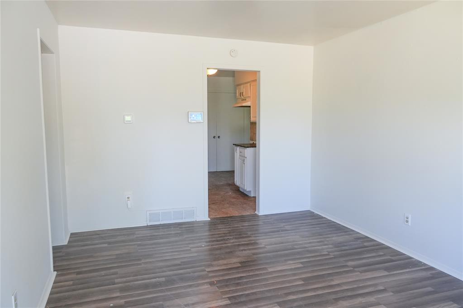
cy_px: 154
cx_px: 232
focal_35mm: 27
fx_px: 347
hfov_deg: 67.4
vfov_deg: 47.9
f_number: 9
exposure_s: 1/30
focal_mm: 18
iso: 500
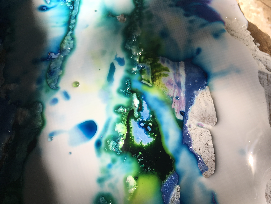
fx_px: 227
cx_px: 136
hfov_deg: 61.7
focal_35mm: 29
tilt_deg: -63.8
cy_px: 102
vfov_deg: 48.2
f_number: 2.2
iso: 25
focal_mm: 4.15
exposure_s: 1/509
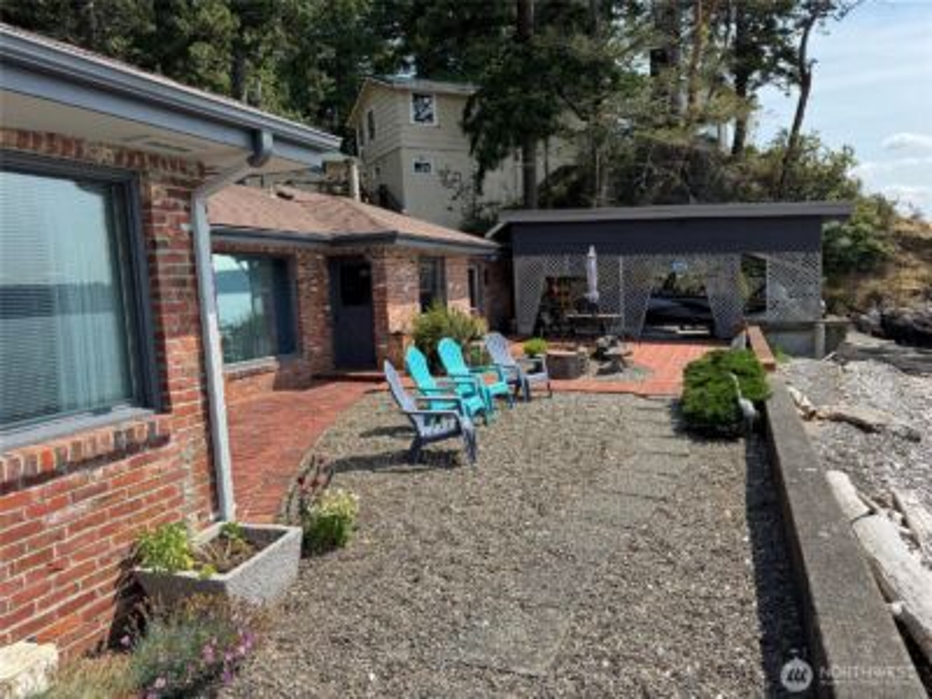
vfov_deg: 56.8
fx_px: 646
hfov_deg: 71.6
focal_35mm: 24
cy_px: 350
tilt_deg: -6.5
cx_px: 466
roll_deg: +2.1
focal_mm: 6.76
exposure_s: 1/2833
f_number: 1.78
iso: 80
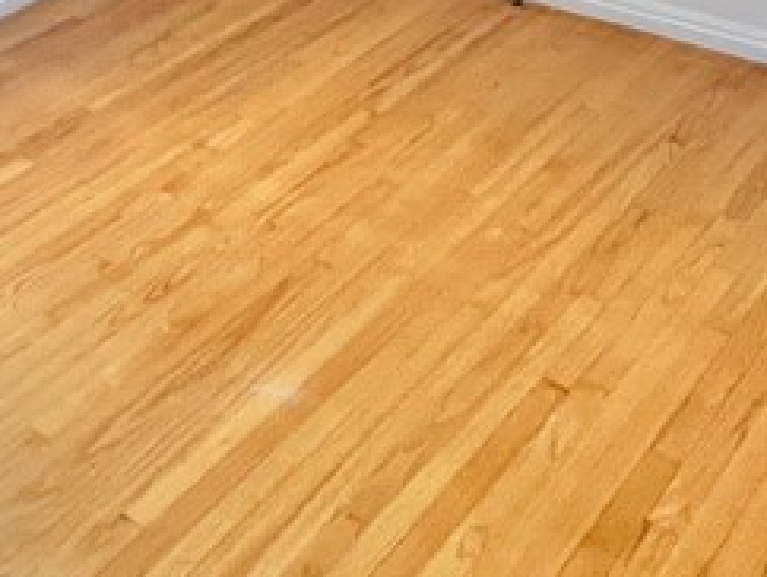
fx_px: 1220
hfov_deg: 34.8
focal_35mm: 55
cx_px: 298
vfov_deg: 21.7
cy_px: -314
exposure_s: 1/99
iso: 160
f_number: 1.8
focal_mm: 1.57
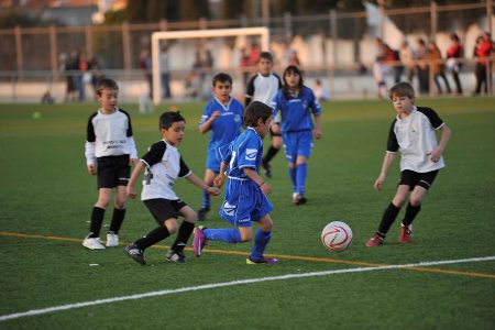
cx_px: 248
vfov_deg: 6.9
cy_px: 165
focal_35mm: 200
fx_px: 2750
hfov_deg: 10.3
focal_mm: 200
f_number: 2.8
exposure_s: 1/250
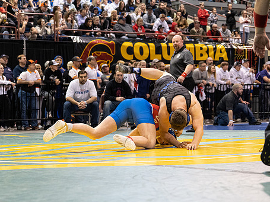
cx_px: 155
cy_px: 102
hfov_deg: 21.3
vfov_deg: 16.1
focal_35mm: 92
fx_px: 717
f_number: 4
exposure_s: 1/500
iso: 6400
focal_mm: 75
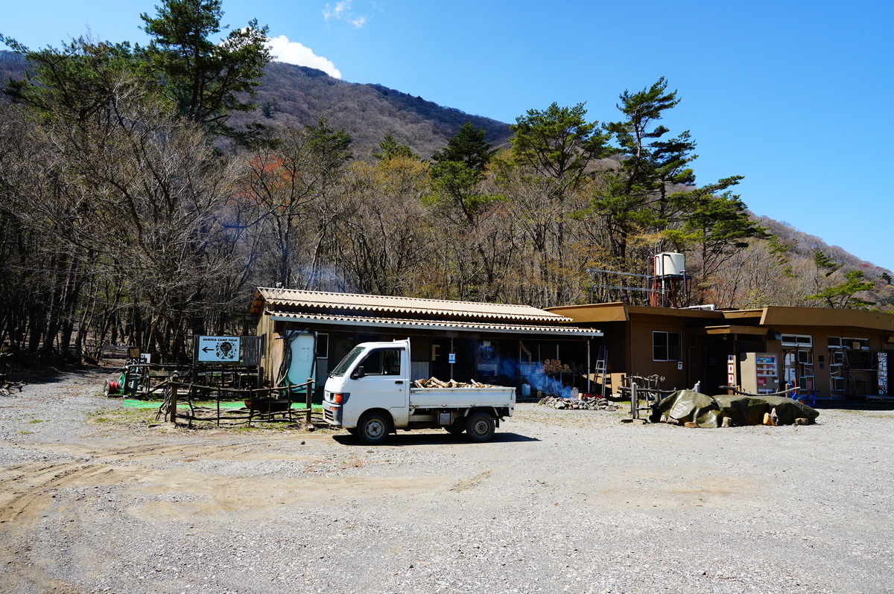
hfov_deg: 73.8
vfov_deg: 53.1
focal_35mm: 24
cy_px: 297
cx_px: 447
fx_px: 595
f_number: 7.1
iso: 1000
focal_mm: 24
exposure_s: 1/3200
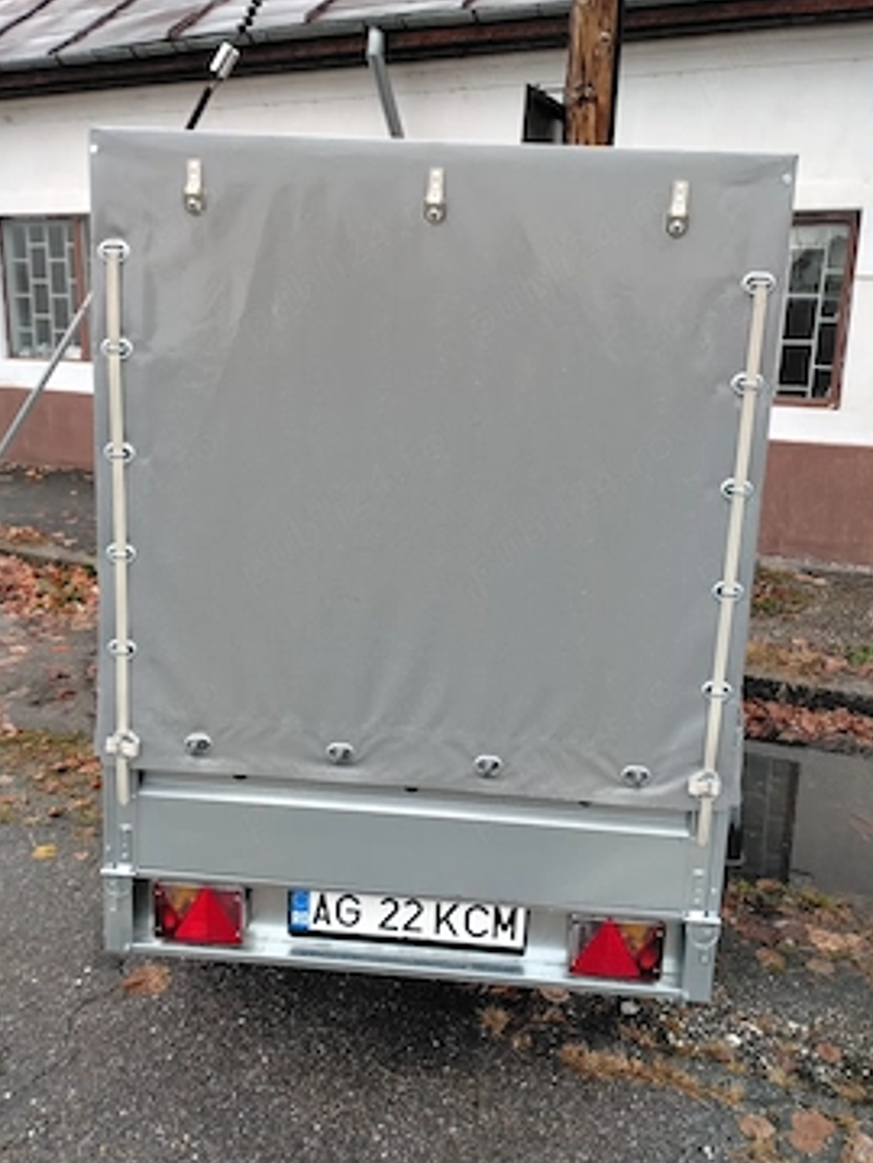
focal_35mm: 30
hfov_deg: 46.8
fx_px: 1009
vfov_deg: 60.0
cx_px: 456
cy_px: 562
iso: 316
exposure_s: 1/100
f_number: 1.8
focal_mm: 4.05
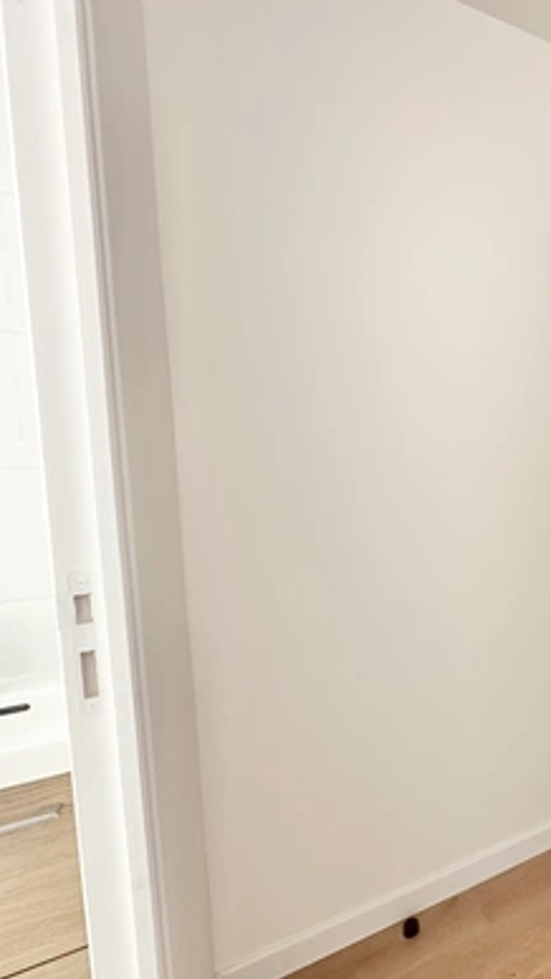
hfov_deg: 42.3
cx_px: 605
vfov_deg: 83.8
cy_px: 498
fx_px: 545
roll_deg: +0.5
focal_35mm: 21
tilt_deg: -4.1
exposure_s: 1/99
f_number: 2.2
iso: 200
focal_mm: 2.22
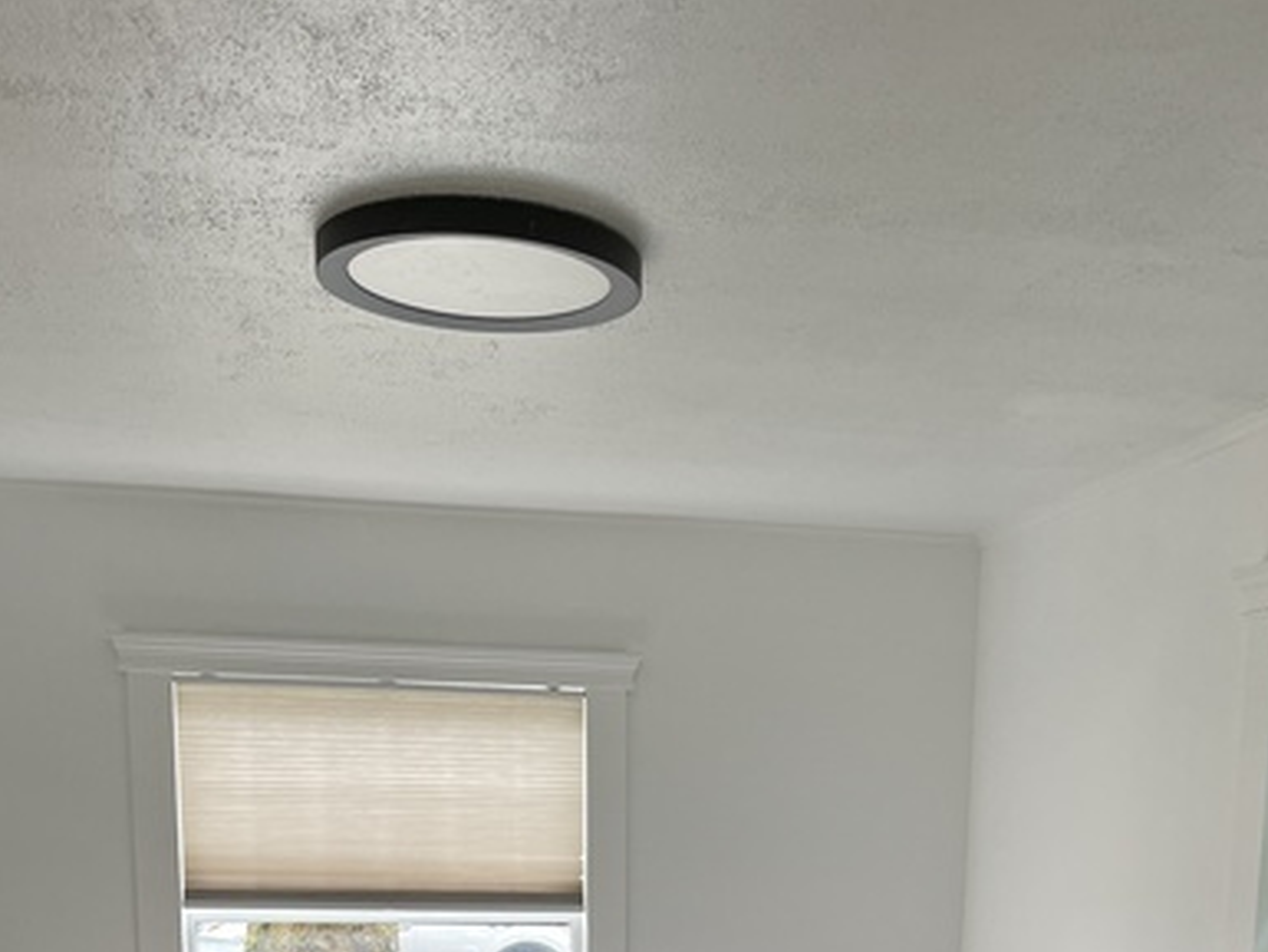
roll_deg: +0.2
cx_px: 711
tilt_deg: -9.2
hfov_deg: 42.0
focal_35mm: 45
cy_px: 1095
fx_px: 1649
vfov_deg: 28.6
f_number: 1.6
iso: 125
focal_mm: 5.1
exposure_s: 1/101
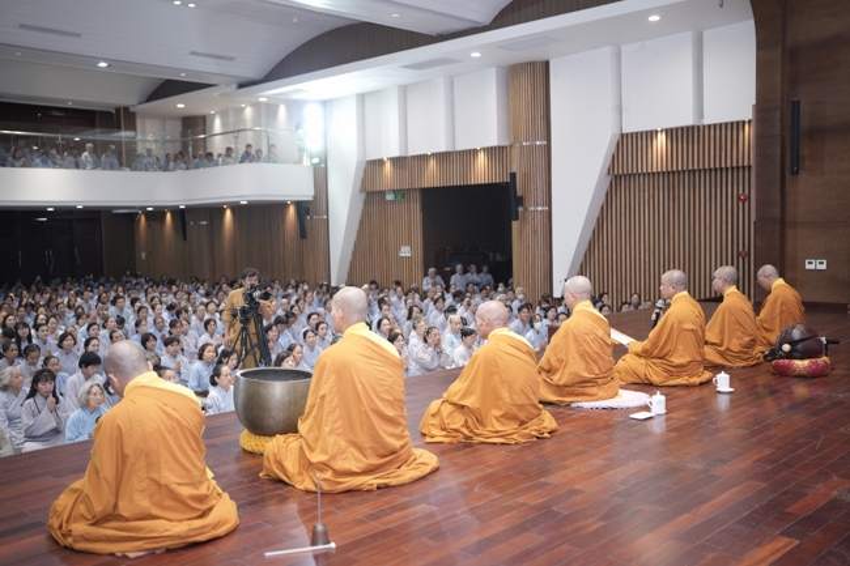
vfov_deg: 37.8
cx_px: 425
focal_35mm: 35
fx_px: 826
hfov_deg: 54.4
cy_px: 283
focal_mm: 35
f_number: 2
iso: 800
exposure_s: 1/160
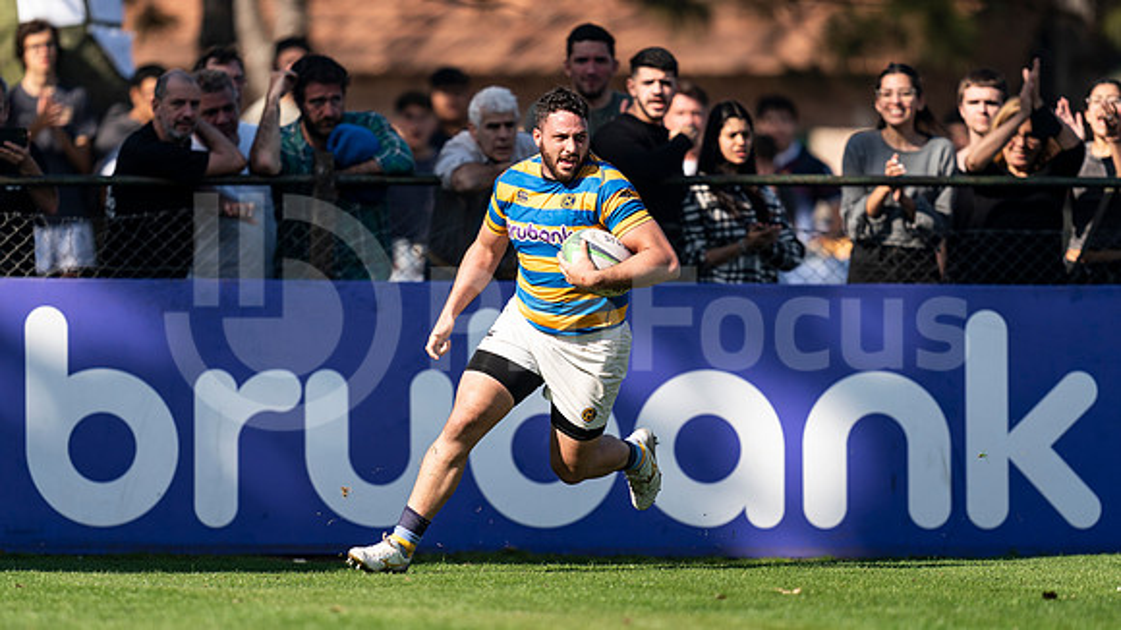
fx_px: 16218
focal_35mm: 546
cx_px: 534
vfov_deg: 2.2
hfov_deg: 4.0
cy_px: 389
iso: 100
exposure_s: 1/1250
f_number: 2.8
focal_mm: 400
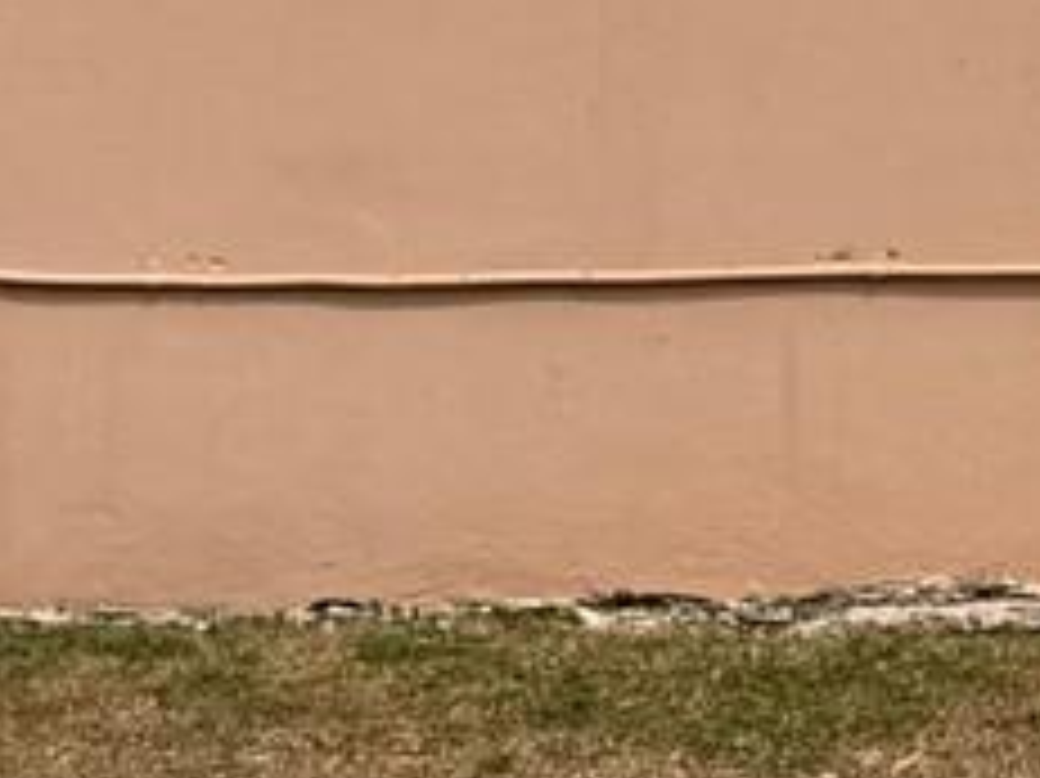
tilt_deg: -5.0
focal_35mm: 166
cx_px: 1679
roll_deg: -0.2
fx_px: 4985
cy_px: -121
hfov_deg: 11.3
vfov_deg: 8.8
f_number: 1.78
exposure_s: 1/9091
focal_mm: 6.76
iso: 80
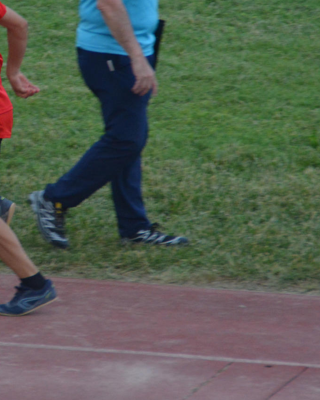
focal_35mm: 674
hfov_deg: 2.3
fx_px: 7979
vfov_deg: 2.9
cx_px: -40
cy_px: 127
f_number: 6.3
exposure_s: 1/500
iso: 1400
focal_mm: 200
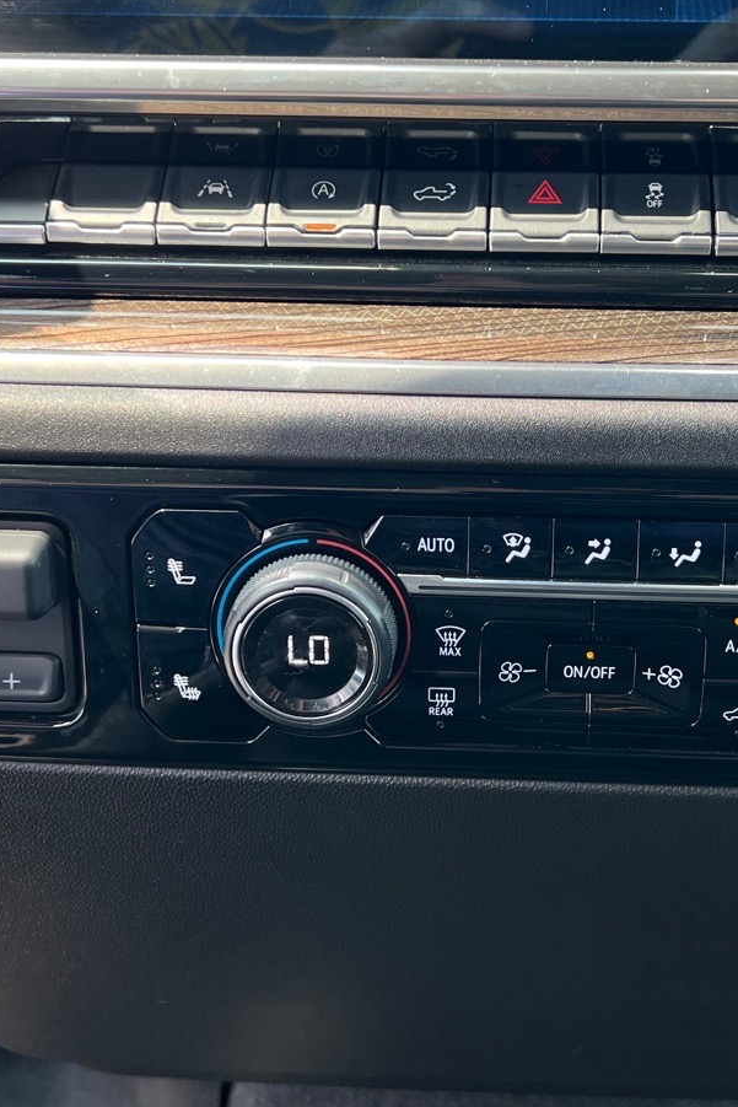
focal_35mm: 48
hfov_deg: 28.0
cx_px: 464
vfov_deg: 41.1
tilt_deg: -25.4
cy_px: 509
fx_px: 1475
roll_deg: +1.1
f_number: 1.5
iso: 40
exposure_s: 1/224
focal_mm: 5.7
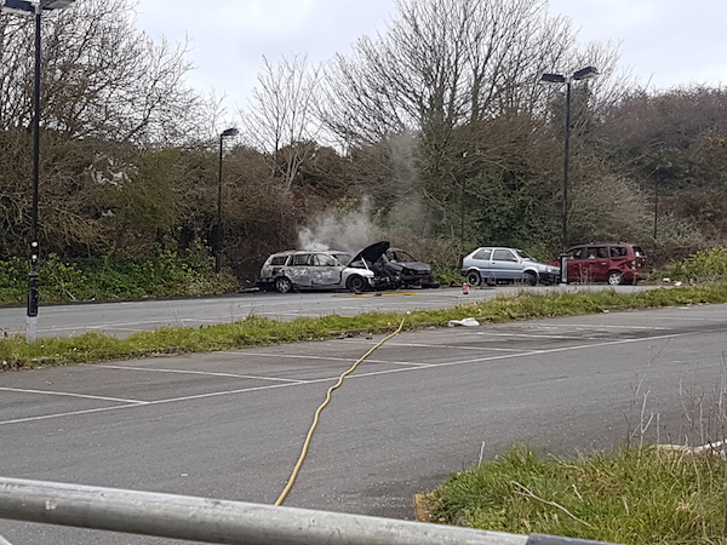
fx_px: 546
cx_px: 364
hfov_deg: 67.3
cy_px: 272
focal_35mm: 26
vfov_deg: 53.1
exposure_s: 1/295
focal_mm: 4.2
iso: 40
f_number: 1.7
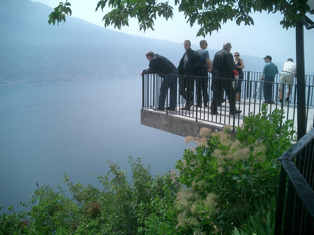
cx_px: 157
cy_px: 118
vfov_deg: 40.7
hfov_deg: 52.6
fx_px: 317
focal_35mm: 35
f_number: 4.2
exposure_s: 1/640
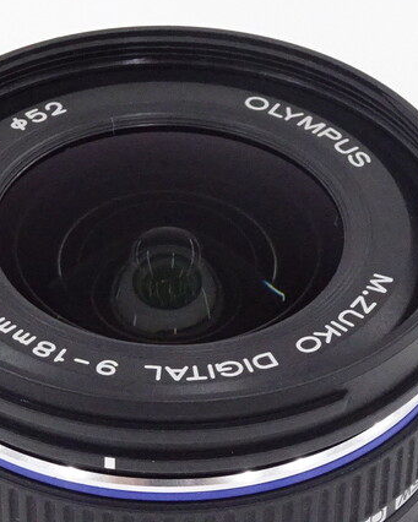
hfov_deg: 8.3
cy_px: 407
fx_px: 2891
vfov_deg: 10.3
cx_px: 147
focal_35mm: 187
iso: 640
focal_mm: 11.66
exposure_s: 1/80
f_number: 4.5
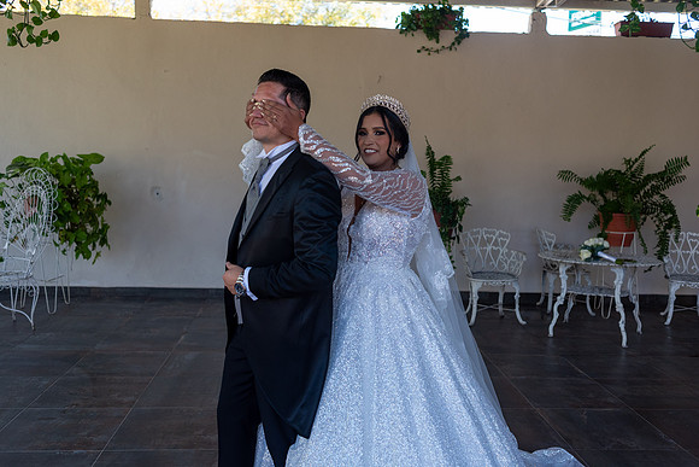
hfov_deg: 54.4
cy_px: 234
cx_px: 350
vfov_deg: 37.9
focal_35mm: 35
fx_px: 680
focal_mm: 35
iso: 800
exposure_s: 1/800
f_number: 4.5
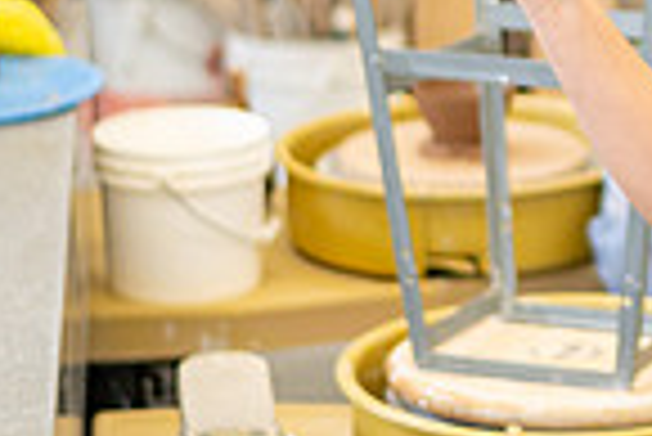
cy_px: 29
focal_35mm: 200
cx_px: 787
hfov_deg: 10.1
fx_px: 3626
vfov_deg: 6.9
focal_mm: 50
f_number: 1.8
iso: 400
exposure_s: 1/250
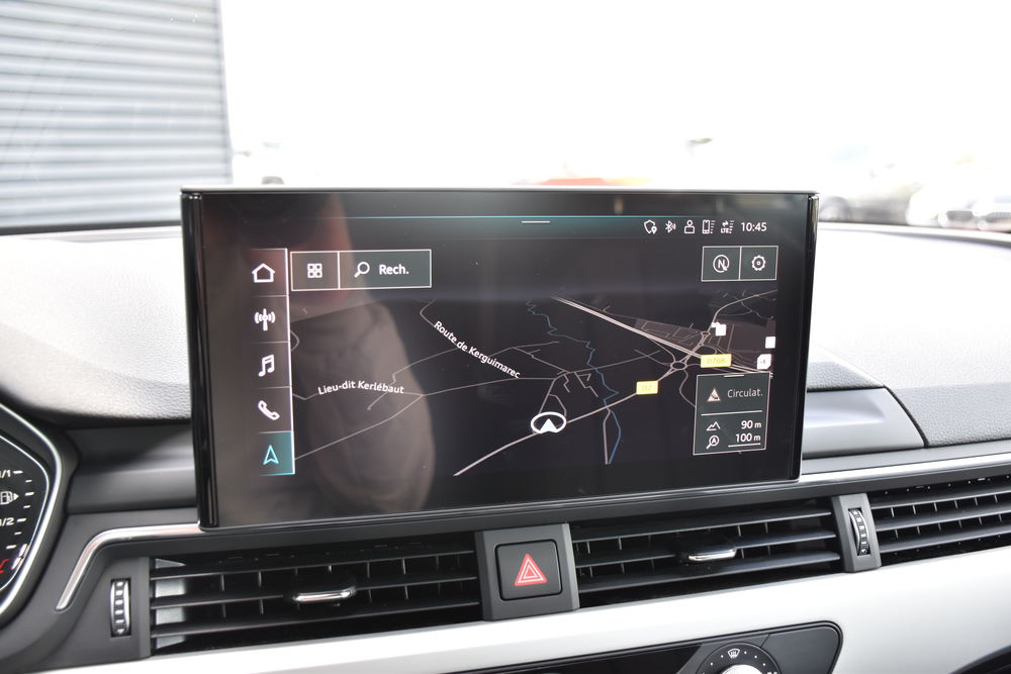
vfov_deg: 38.4
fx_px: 969
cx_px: 506
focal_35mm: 34
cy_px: 337
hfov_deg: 55.1
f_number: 4
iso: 450
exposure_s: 1/60
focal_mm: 23
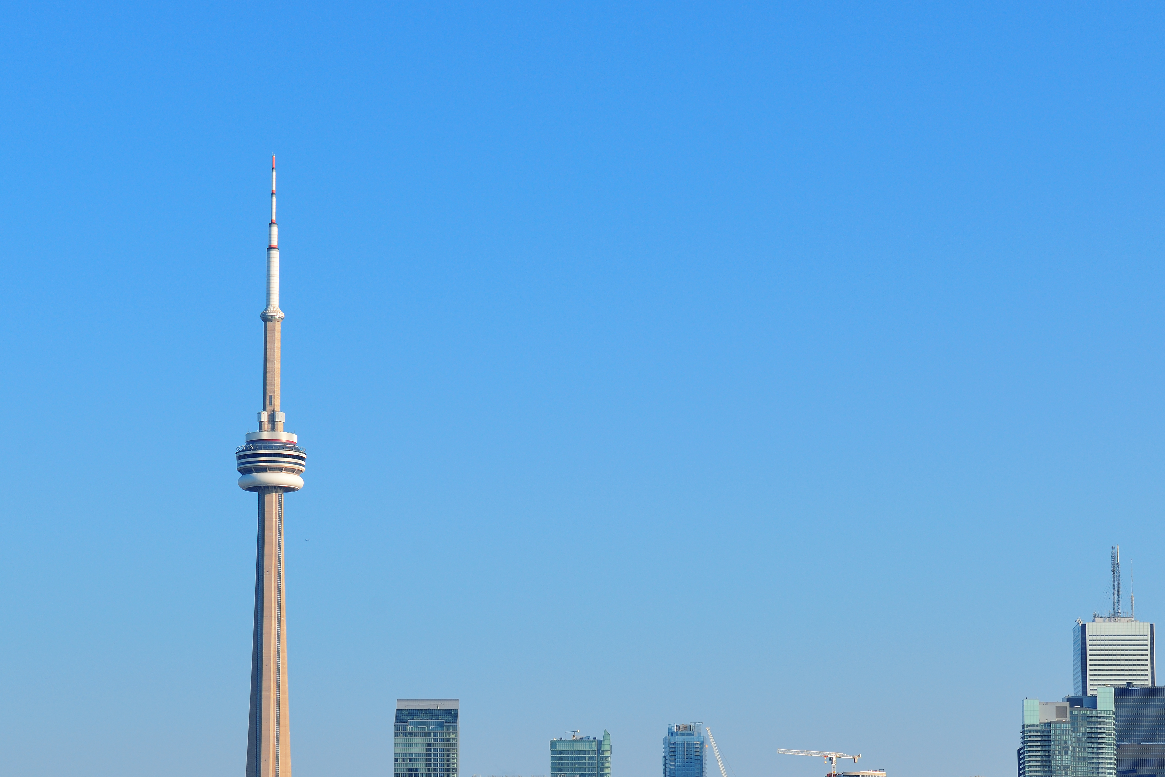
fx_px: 3690
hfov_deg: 17.9
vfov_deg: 12.0
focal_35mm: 114
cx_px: 575
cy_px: 564
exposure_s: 1/320
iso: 100
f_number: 8
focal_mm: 70
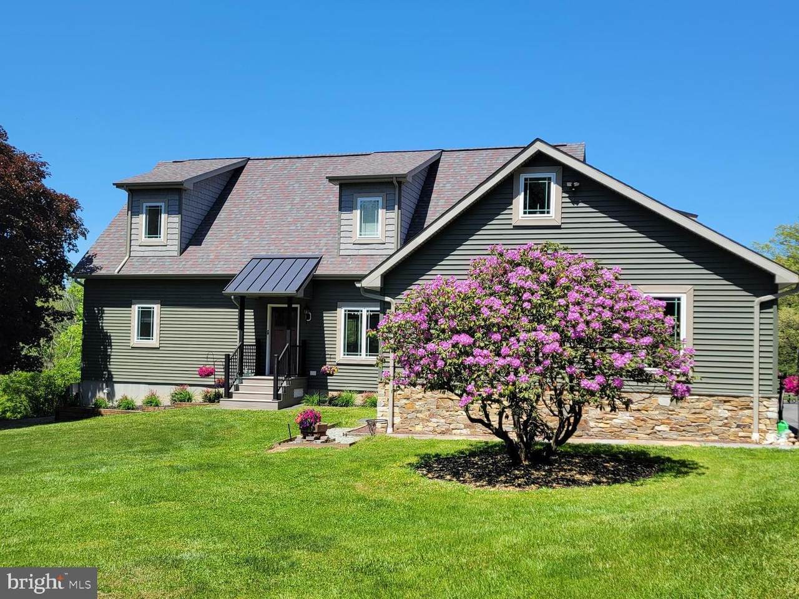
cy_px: 300
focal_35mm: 26
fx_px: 600
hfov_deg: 67.3
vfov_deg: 53.1
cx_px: 400
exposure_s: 1/1994
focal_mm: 5.4
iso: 40
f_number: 1.8
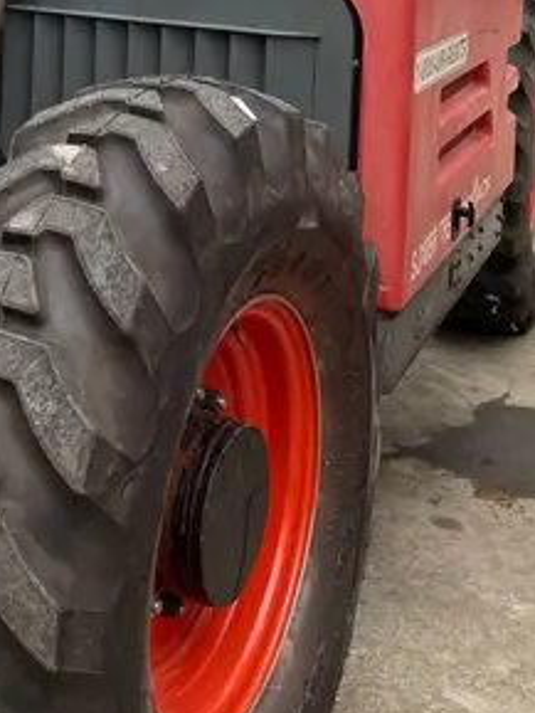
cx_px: -5
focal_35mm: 66
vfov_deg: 26.4
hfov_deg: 21.5
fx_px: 1359
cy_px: -127
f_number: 1.6
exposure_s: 1/543
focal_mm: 4.2
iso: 32
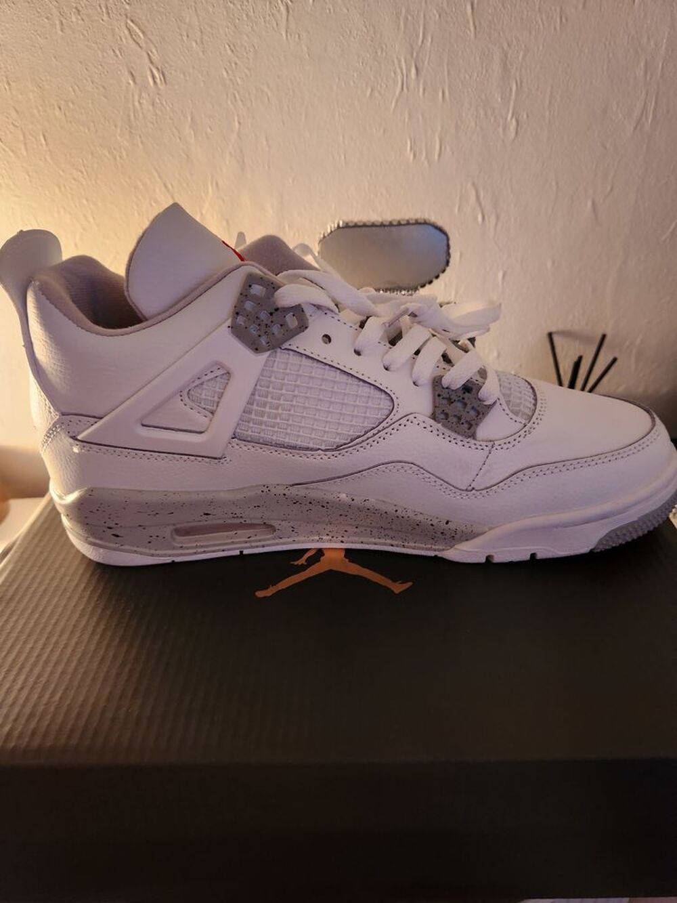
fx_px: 600
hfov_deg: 58.9
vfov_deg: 73.9
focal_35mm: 23
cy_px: 452
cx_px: 338
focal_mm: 5.4
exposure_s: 1/25
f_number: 1.8
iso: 640
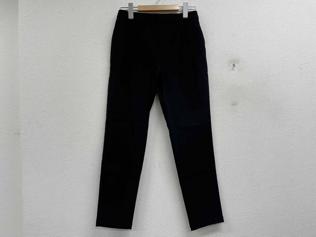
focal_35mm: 26
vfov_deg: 53.1
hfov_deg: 67.3
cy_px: 118
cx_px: 158
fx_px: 237
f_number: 1.6
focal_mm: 4.2
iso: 50
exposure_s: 1/87
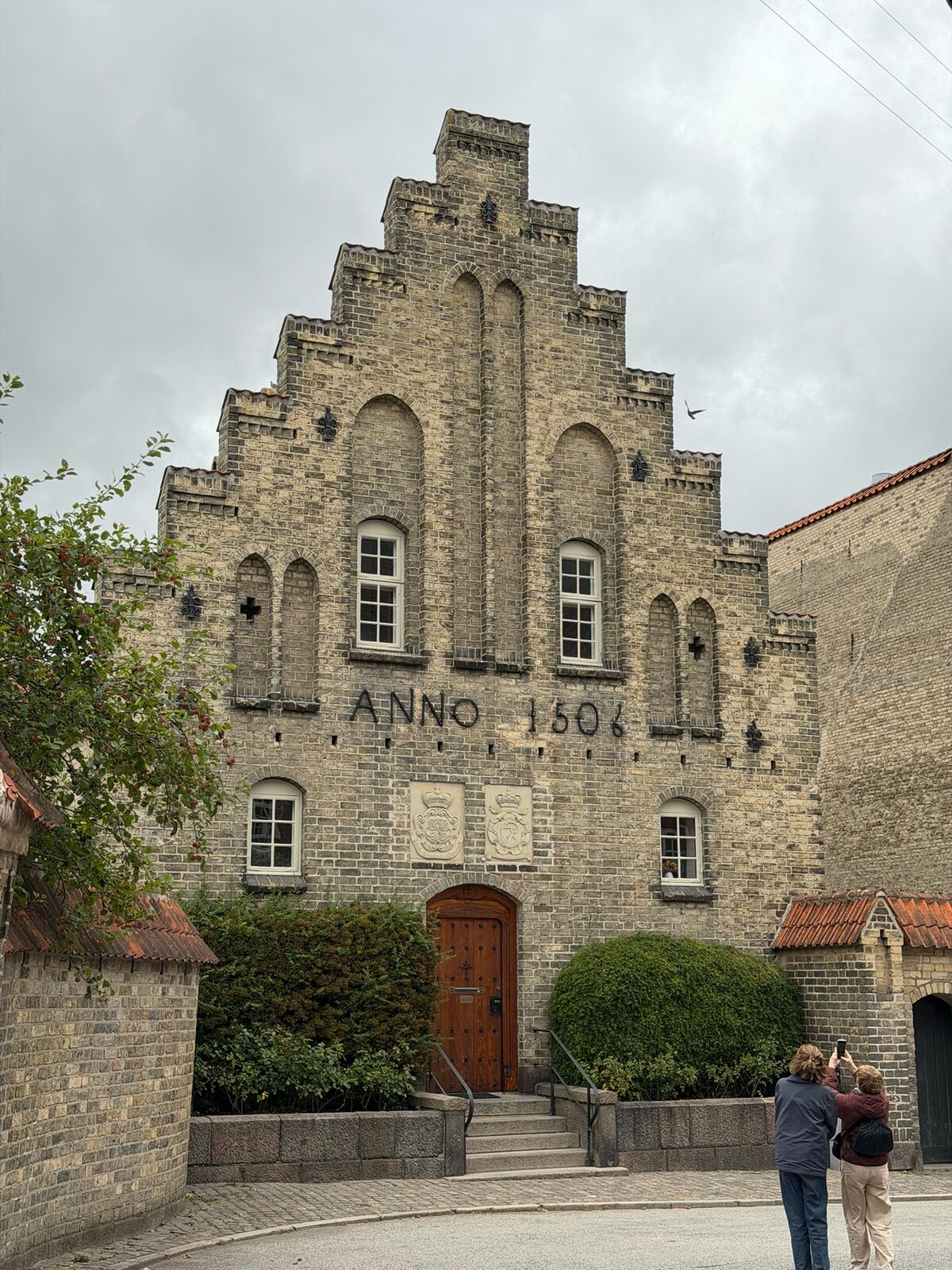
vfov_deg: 39.7
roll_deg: -0.3
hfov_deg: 30.3
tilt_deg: +12.1
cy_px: 635
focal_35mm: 48
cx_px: 476
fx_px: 1760
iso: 80
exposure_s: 1/975
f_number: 1.78
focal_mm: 6.76
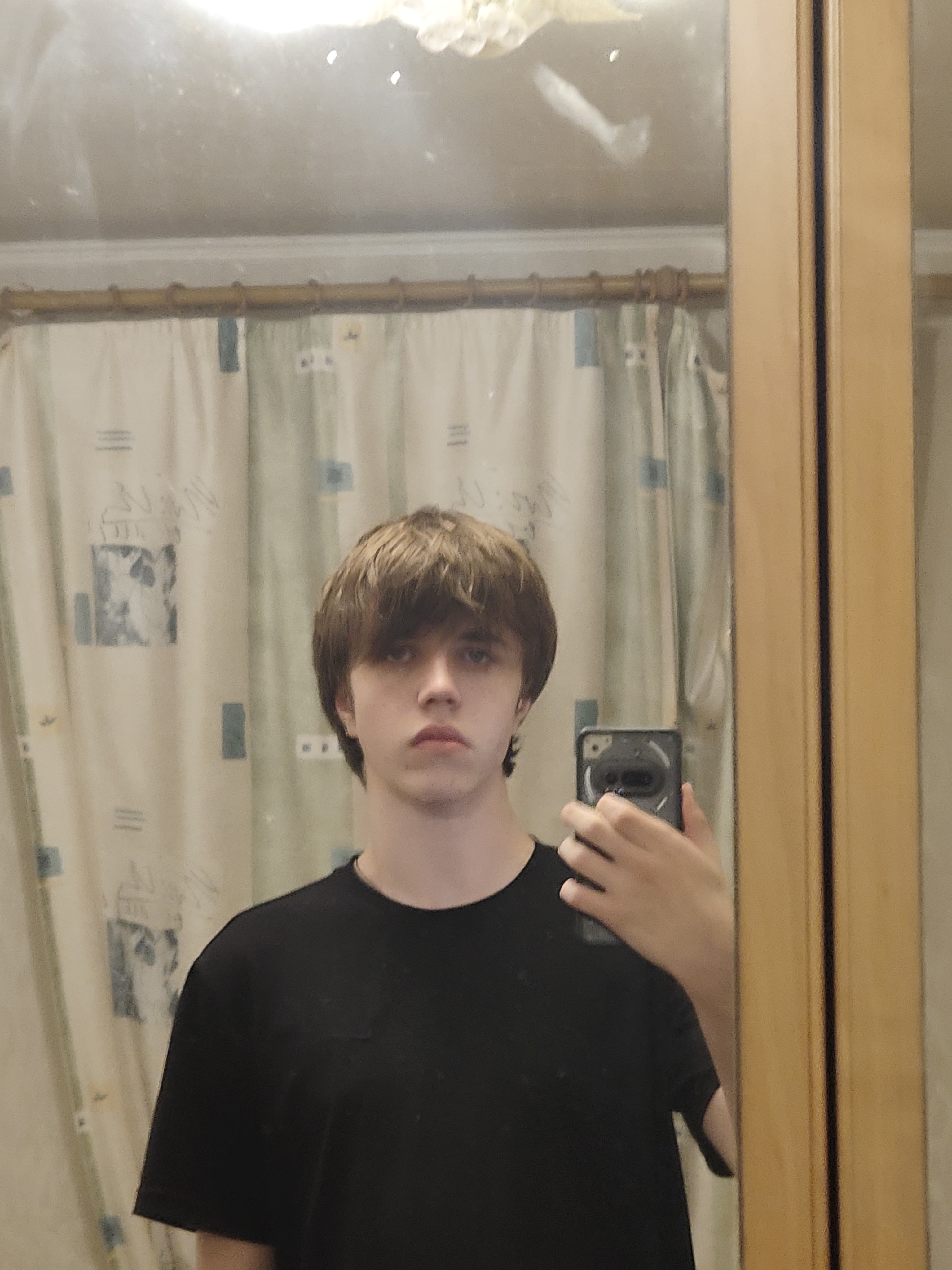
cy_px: 635
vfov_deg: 19.6
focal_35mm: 100
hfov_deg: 14.8
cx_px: 476
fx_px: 3667
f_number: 2
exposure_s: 1/50
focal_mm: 7.1
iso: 1823
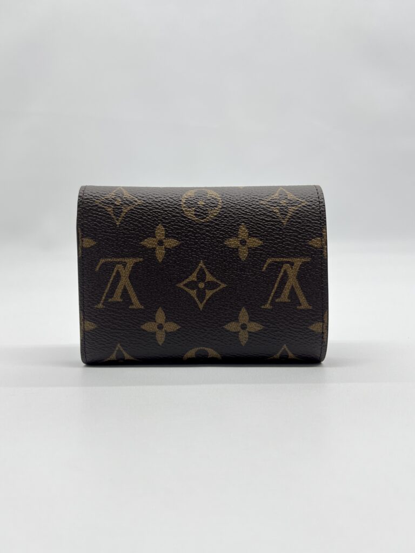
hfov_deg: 53.1
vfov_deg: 67.3
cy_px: 276
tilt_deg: -5.0
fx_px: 416
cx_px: 208
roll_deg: +0.5
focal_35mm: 26
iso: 32
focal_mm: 5.7
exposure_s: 1/140
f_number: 1.5
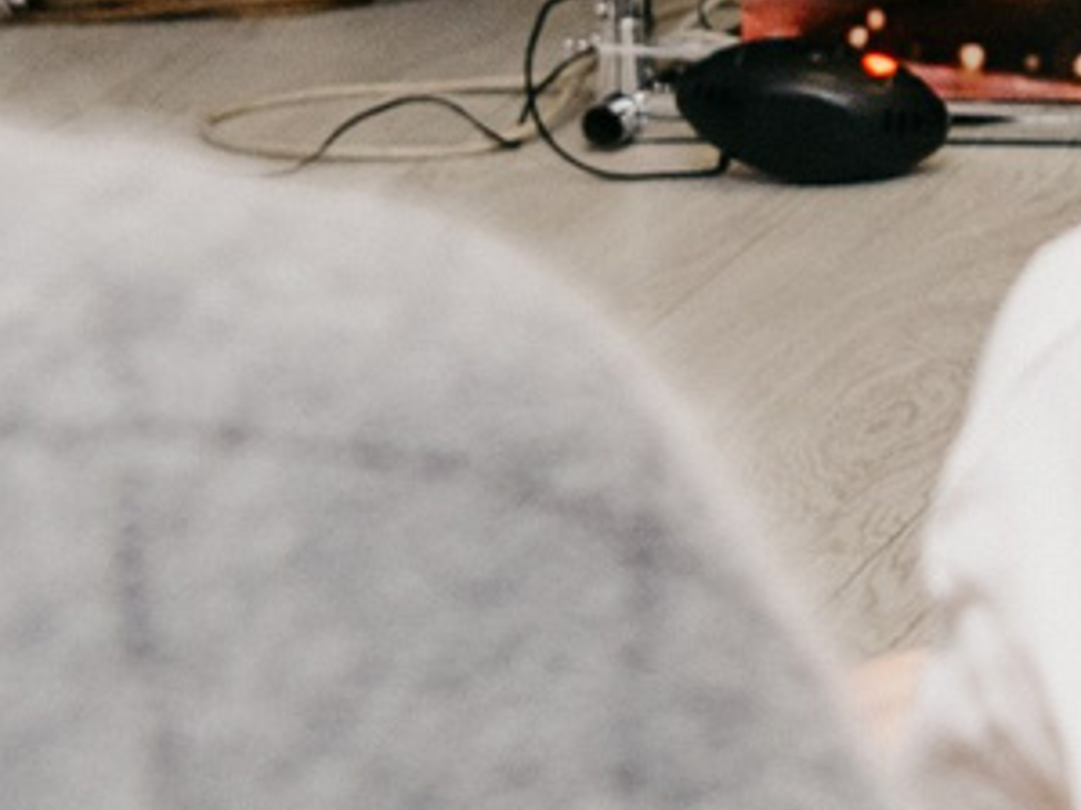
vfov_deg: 5.2
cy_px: -678
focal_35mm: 280
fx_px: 8740
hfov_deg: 6.7
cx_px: 2625
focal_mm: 34
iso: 250
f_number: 4
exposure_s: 1/160
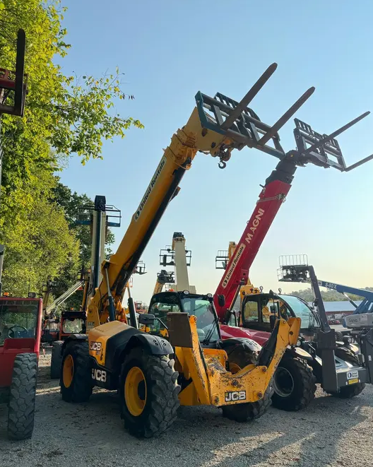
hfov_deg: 54.9
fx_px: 359
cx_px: 186
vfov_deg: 66.0
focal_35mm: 26
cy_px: 241
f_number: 1.78
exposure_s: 1/1131
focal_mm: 6.76
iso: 80
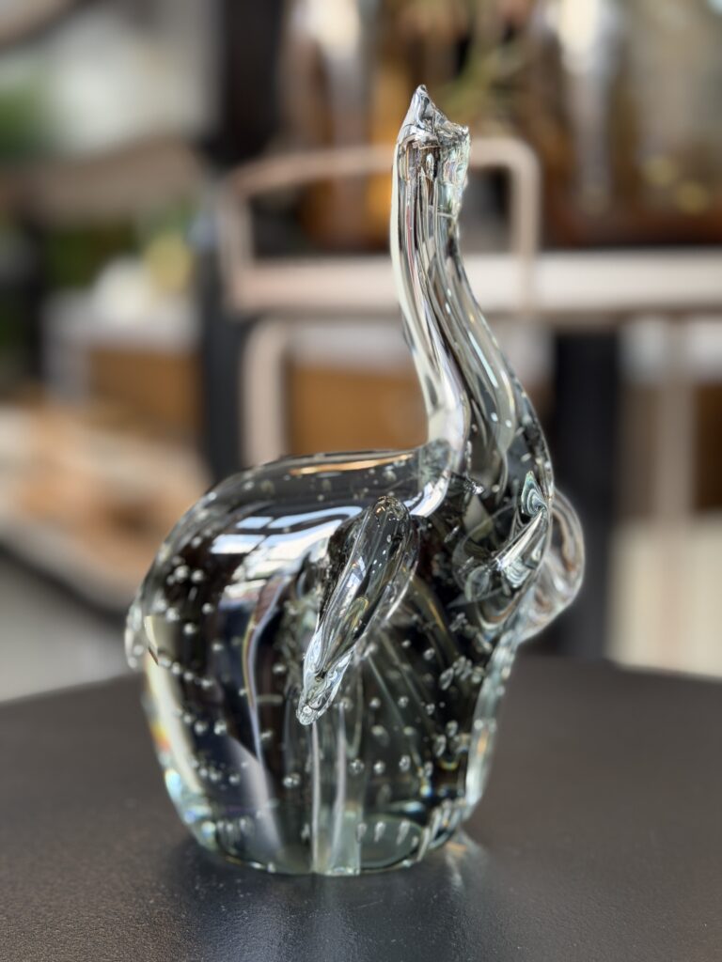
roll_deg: +0.4
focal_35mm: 48
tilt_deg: -8.6
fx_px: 1335
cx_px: 361
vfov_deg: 39.7
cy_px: 481
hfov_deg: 30.3
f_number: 1.78
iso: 160
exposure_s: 1/60
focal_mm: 6.76
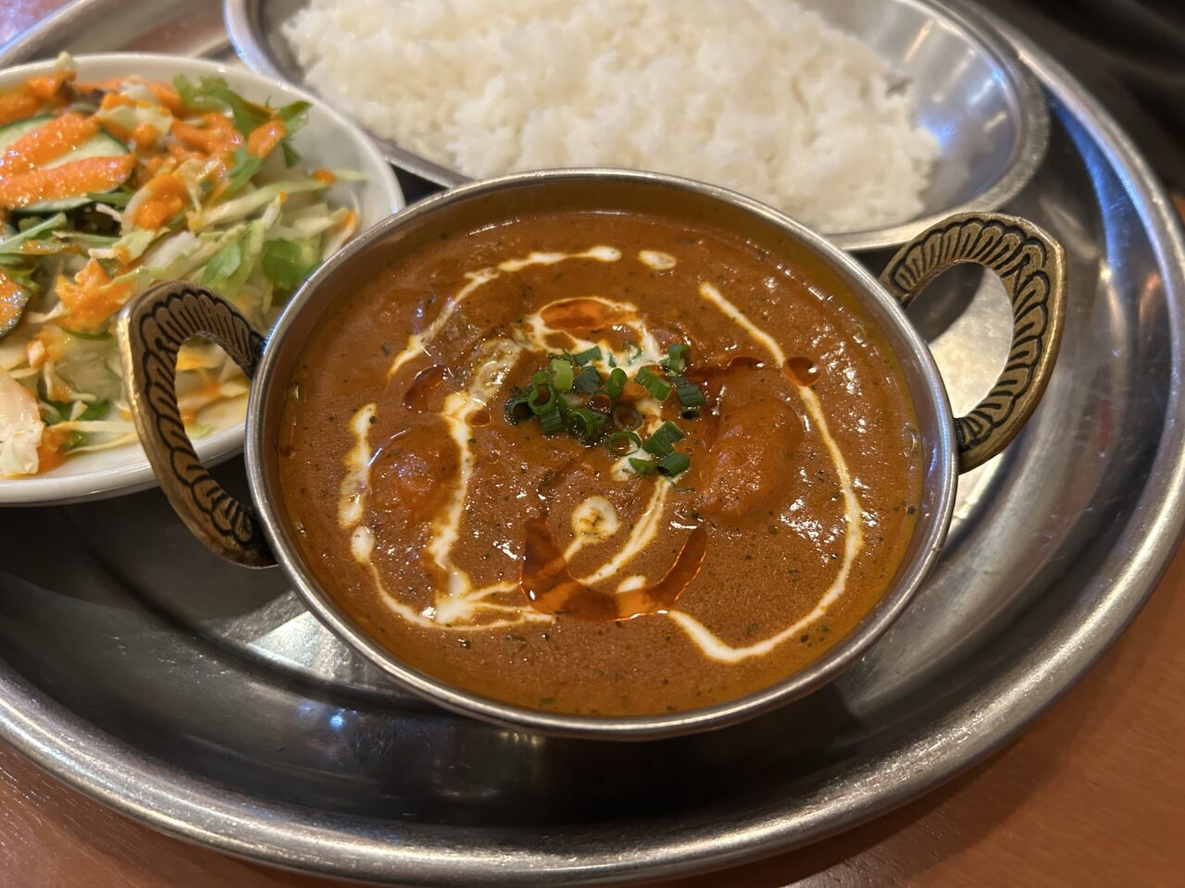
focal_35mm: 26
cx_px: 592
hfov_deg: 67.3
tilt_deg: -54.6
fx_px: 890
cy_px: 444
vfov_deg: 53.1
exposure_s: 1/60
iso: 500
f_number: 1.5
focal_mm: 5.7
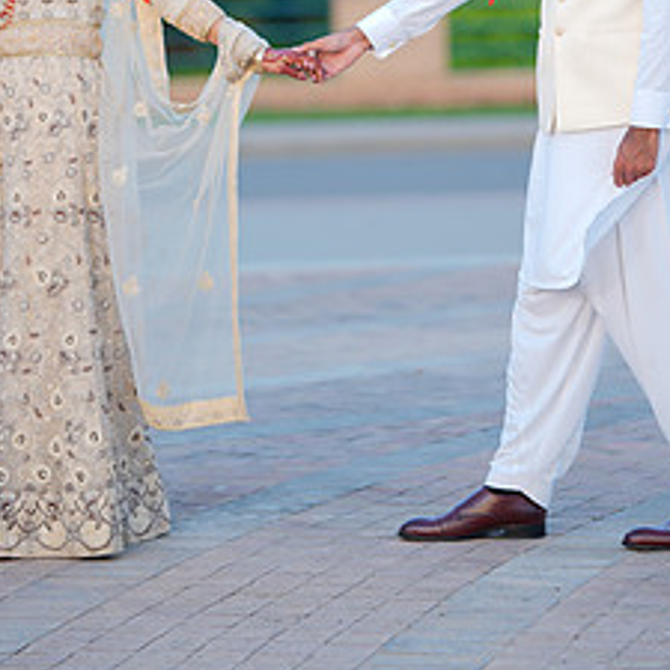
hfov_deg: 9.4
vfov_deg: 9.3
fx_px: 4073
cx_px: 332
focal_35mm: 186
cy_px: -104
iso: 80
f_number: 1.4
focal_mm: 85
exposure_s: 1/400
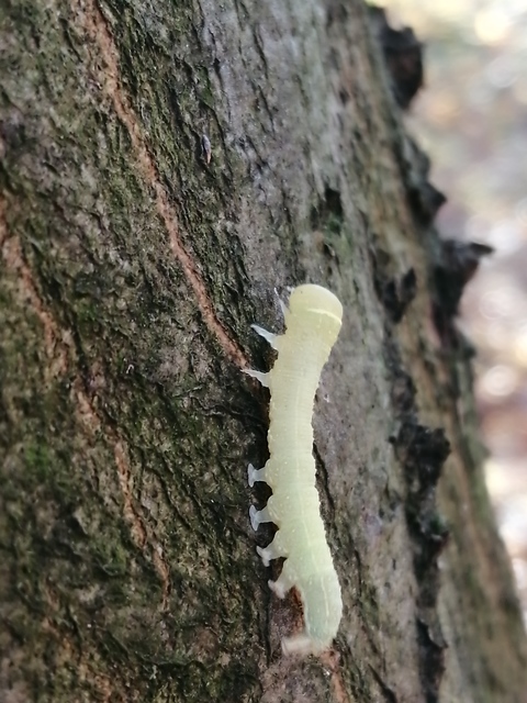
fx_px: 1421
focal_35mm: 70
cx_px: 264
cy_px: 352
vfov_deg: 27.8
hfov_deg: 21.0
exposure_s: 1/30
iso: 64
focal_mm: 3.46
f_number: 1.8
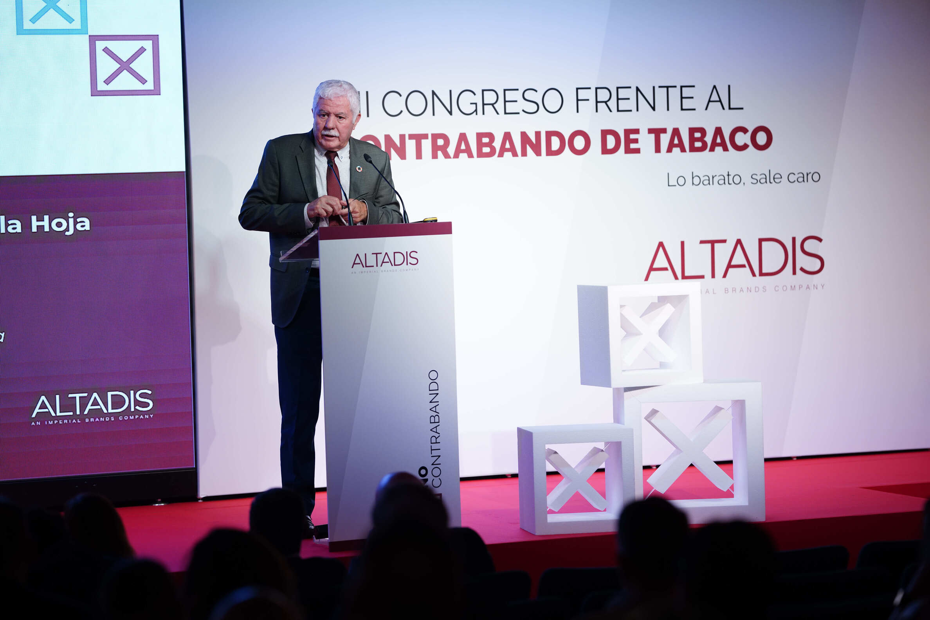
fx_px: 3487
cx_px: 465
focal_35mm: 135
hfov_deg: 15.2
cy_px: 310
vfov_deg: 10.2
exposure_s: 1/320
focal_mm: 135
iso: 800
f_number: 2.5
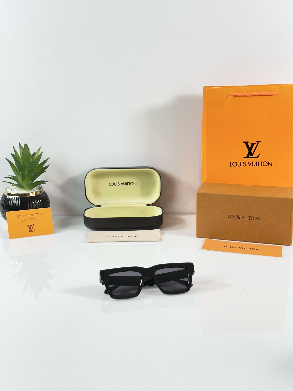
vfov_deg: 39.7
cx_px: 146
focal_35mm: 48
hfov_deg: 30.3
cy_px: 196
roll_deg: +0.5
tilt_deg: -16.2
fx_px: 542
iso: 80
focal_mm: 6.86
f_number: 1.78
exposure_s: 1/100
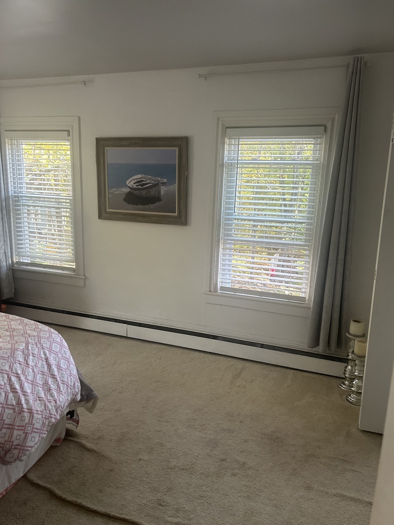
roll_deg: -2.0
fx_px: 395
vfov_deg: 67.3
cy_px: 262
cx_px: 197
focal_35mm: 26
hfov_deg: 53.1
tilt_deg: -12.0
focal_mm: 5.7
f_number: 1.5
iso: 125
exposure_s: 1/121
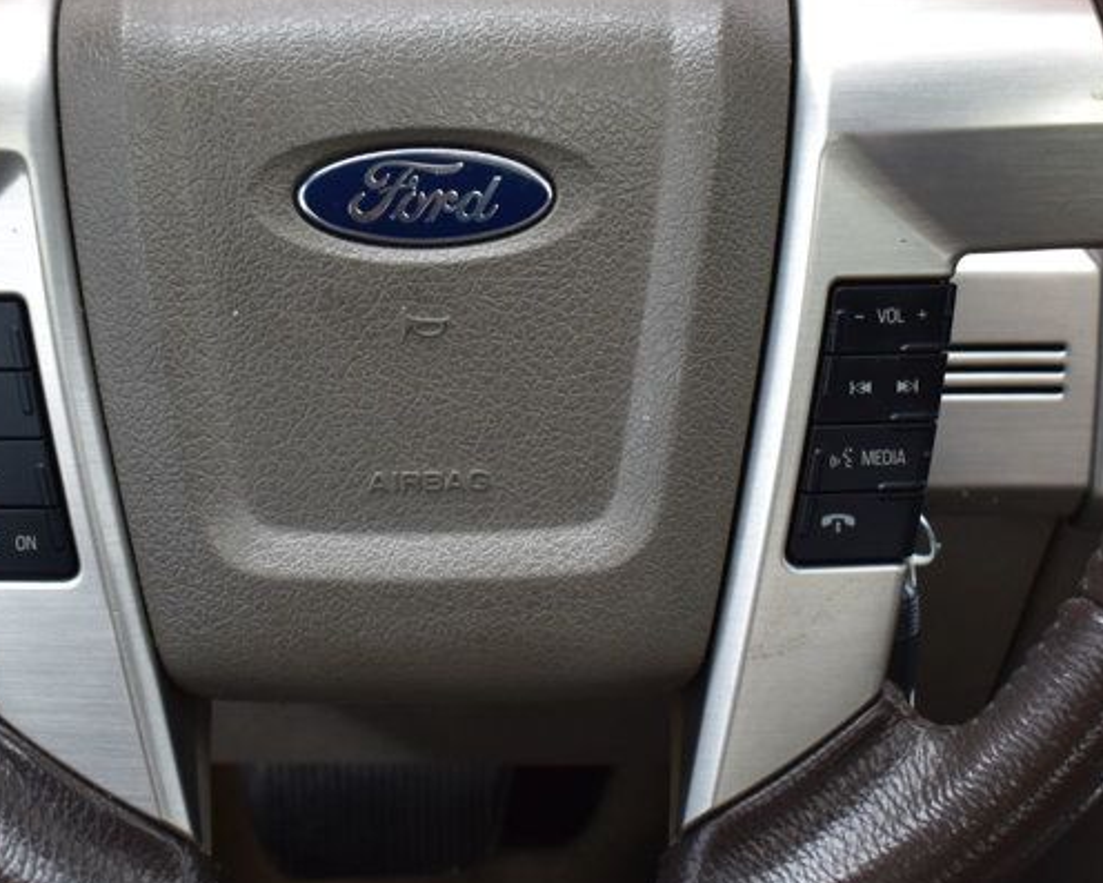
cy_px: 249
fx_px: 3037
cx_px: 503
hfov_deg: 20.6
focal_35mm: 93
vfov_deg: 16.5
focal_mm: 32
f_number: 8
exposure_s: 1/50
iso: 400
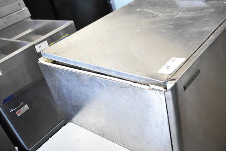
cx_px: 113
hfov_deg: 53.1
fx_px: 226
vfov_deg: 36.9
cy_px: 76
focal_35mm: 36
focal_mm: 24
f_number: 4
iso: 1600
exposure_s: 1/60
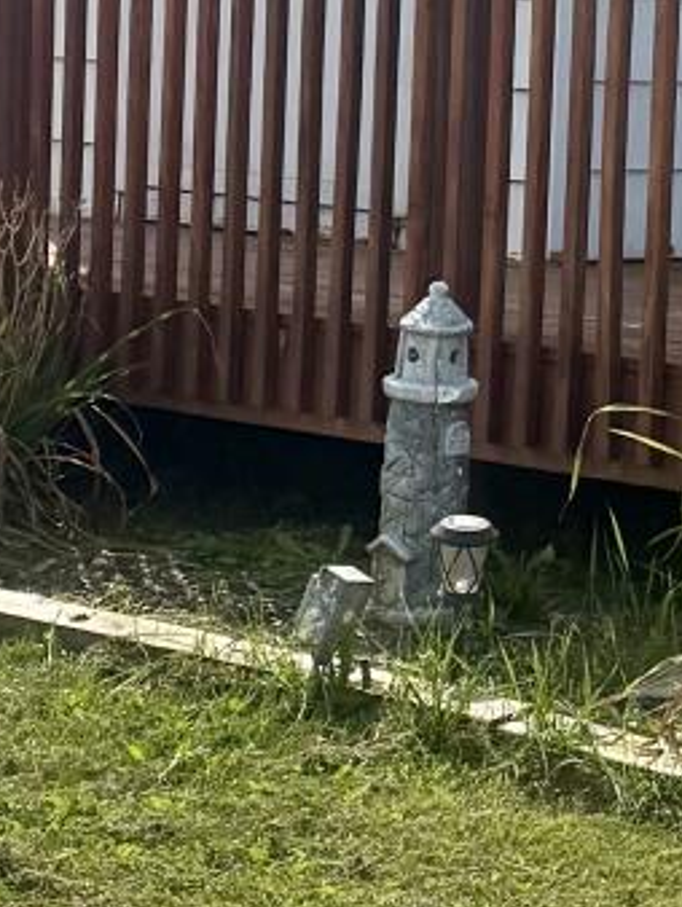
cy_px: 142
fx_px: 3726
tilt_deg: +0.1
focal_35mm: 142
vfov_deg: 13.8
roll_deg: -2.6
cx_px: 811
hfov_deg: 10.3
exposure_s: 1/7353
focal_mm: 6.76
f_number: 1.78
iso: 100
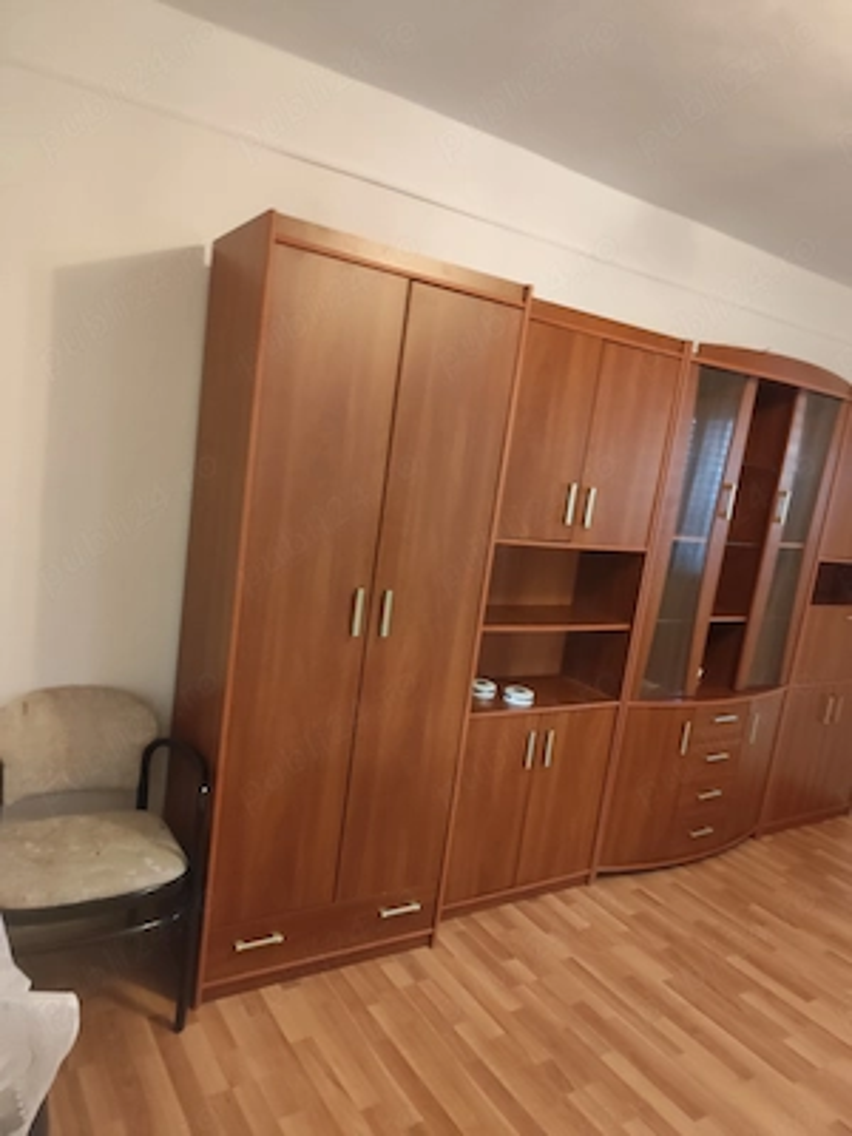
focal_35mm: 23
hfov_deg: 58.9
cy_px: 568
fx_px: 755
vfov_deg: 73.9
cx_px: 426
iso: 2000
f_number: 1.65
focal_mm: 6.14
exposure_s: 1/16.7
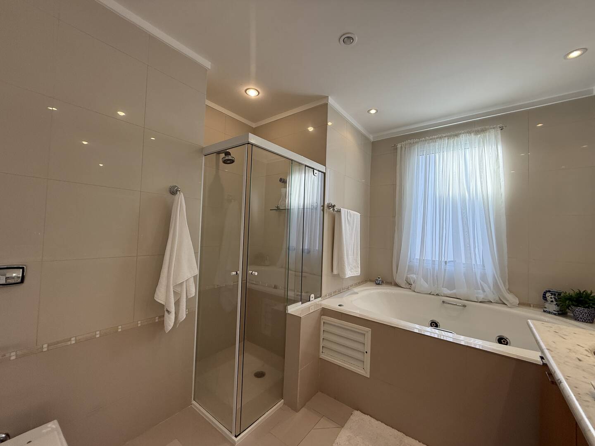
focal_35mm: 14
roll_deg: -2.6
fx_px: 241
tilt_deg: +3.3
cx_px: 298
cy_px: 223
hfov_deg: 102.1
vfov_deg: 85.7
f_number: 2.2
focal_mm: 2.22
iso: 125
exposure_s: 1/120
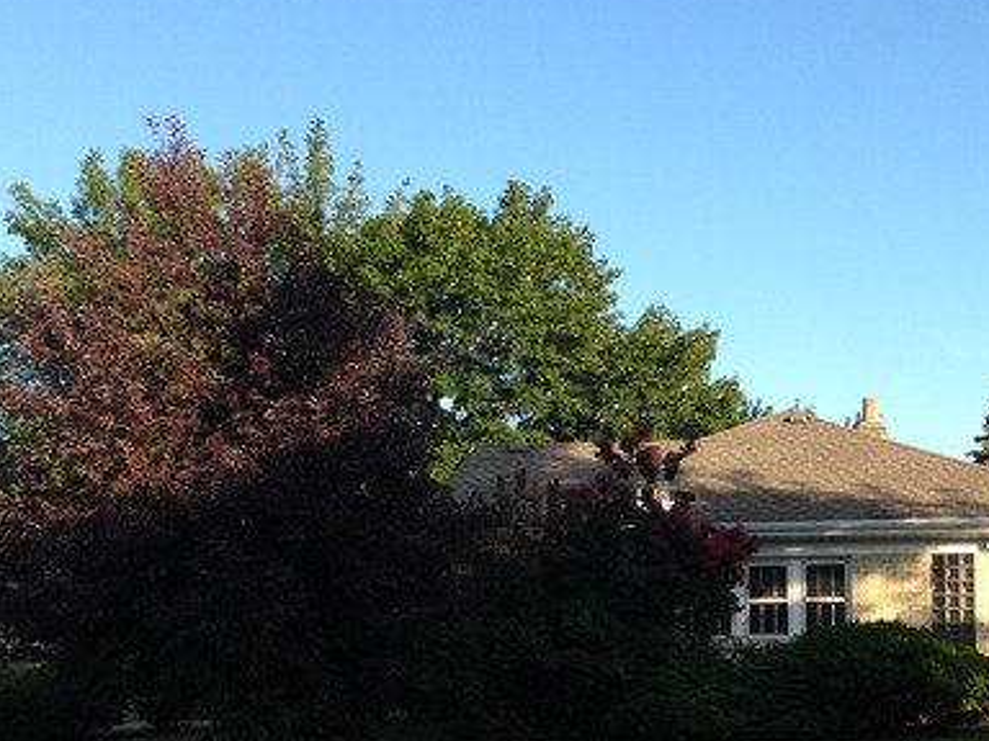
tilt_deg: +1.3
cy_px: 579
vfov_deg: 26.1
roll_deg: +0.5
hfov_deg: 34.6
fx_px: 1571
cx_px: 652
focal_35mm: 55
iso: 50
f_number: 2.4
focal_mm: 4.12
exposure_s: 1/521
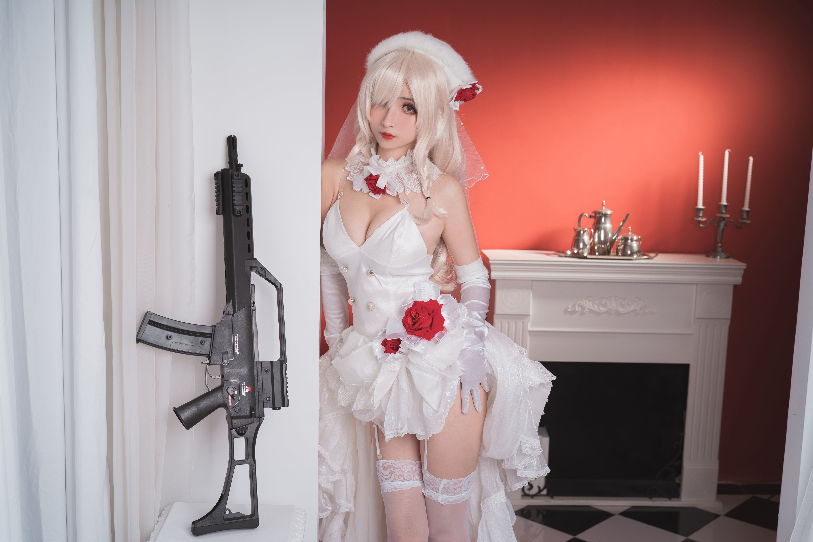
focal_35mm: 40
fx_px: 903
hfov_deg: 48.5
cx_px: 406
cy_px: 271
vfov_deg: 33.4
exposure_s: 1/160
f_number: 4
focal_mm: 40
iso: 100
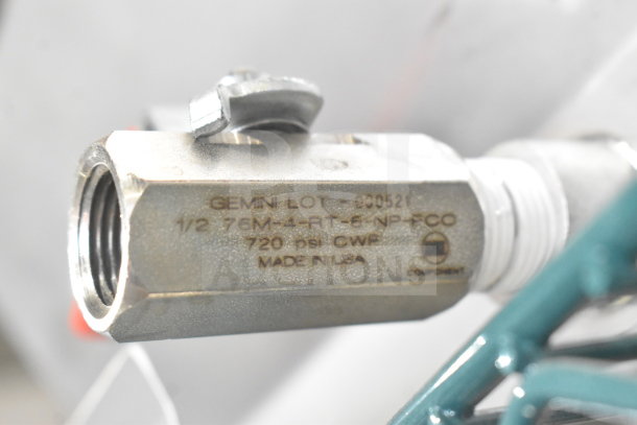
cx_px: 318
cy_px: 212
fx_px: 1221
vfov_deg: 19.7
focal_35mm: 69
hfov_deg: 29.2
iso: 6400
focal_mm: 46
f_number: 7.1
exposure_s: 1/200
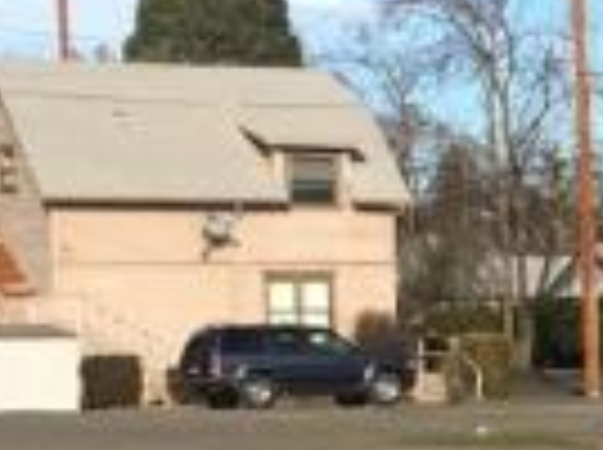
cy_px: 484
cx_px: 1192
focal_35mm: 173
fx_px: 3008
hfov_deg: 10.5
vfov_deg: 8.5
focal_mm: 4.15
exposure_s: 1/1538
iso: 25
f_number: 2.2
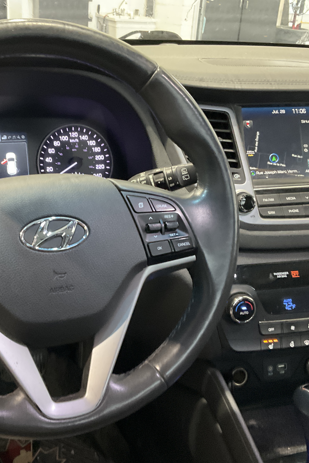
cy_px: 228
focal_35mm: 41
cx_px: 102
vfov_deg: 47.4
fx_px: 528
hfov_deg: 32.3
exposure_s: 1/30
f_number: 1.8
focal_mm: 3
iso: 320
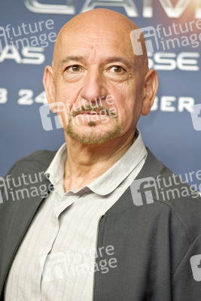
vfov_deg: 12.1
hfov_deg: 8.1
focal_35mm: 170
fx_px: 1422
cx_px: 100
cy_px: 150
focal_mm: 170
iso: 1000
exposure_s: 1/125
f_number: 5
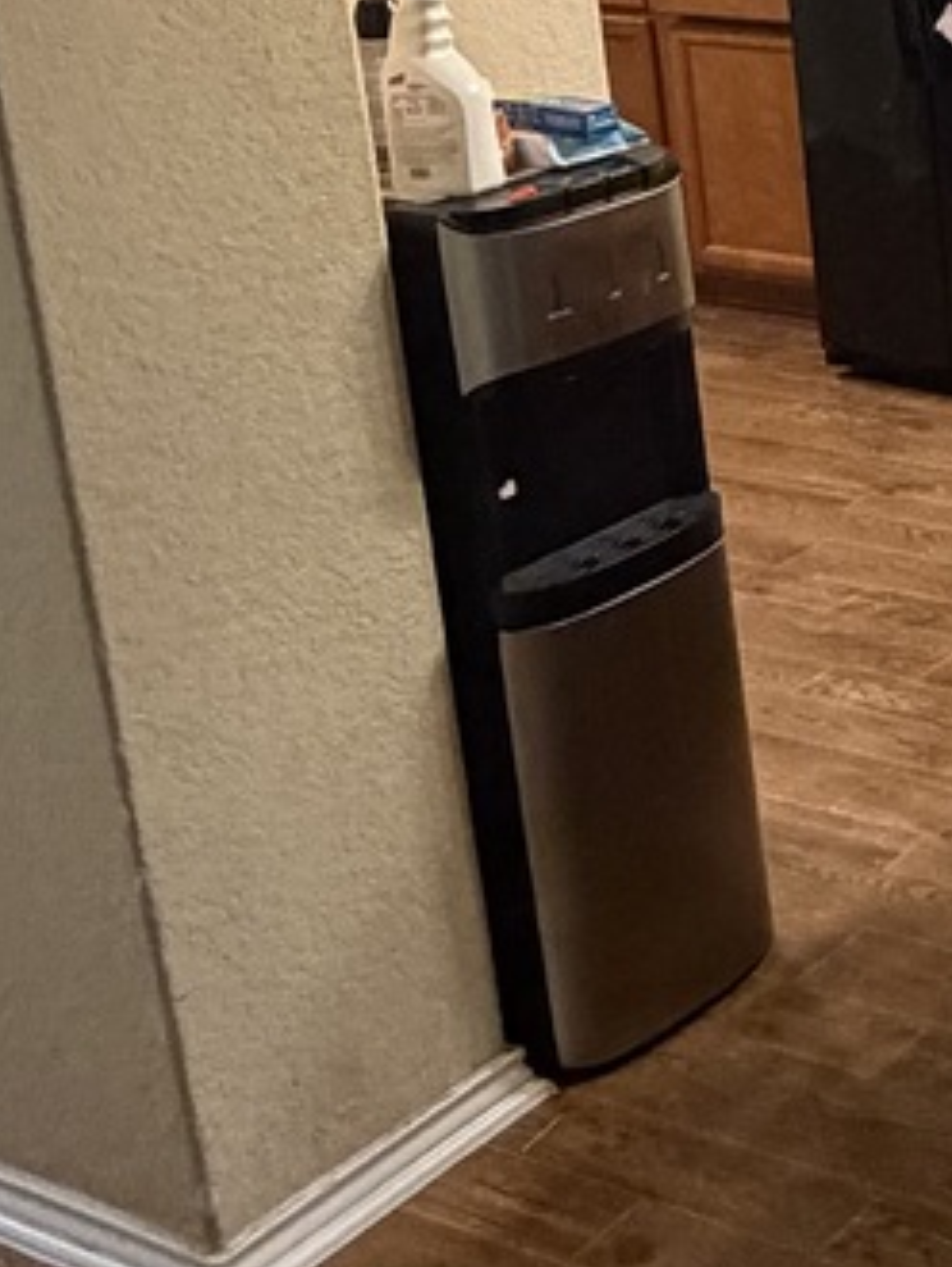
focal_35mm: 61
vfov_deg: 30.2
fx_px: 2234
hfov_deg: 18.6
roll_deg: -0.7
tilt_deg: -13.2
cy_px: 119
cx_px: 1720
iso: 640
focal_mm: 2.22
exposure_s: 1/60
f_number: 2.2
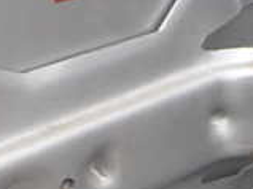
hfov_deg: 17.4
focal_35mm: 113
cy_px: 138
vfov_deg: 13.1
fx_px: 825
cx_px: 129
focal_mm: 5.4
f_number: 2.3
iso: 100
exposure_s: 1/200
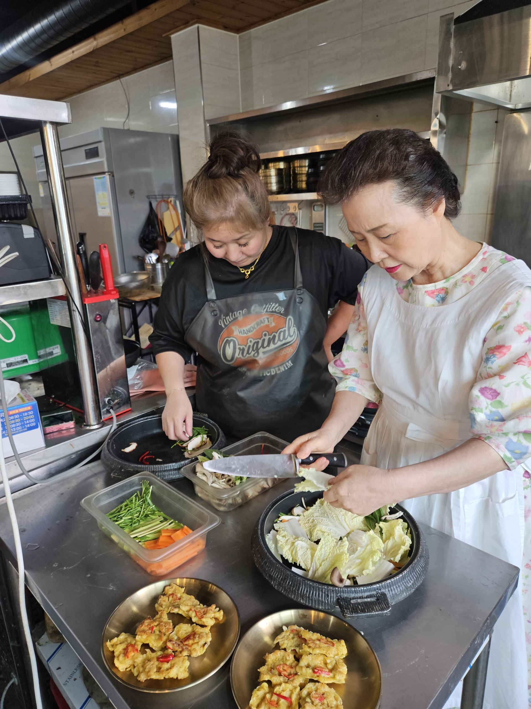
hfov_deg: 58.9
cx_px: 266
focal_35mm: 23
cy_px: 354
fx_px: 470
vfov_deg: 73.9
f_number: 1.8
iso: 160
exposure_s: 1/120
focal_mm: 5.4
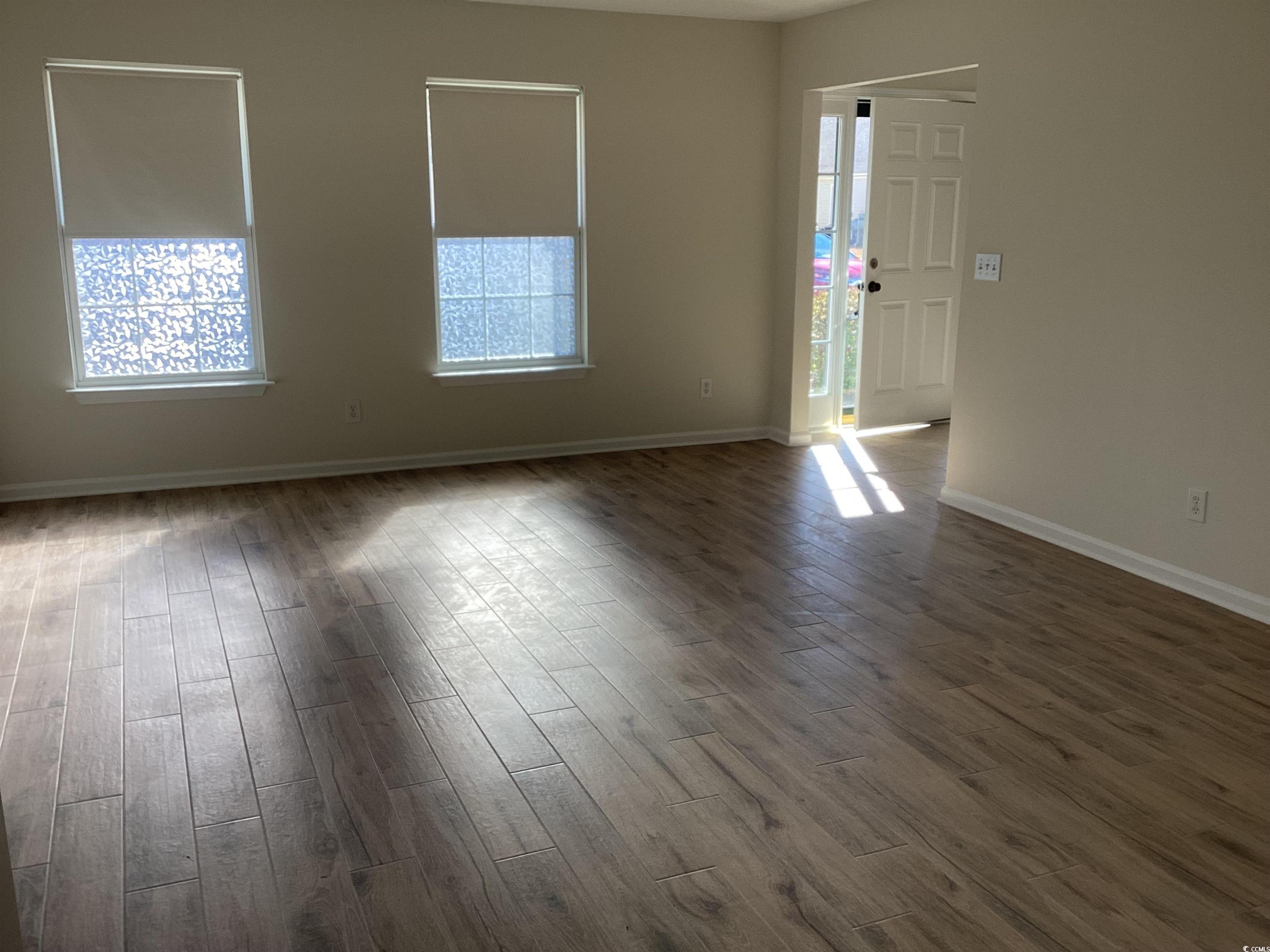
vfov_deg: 45.4
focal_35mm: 31
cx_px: 635
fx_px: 1137
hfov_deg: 58.4
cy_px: 476
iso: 25
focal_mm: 3.3
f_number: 2.4
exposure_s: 1/120
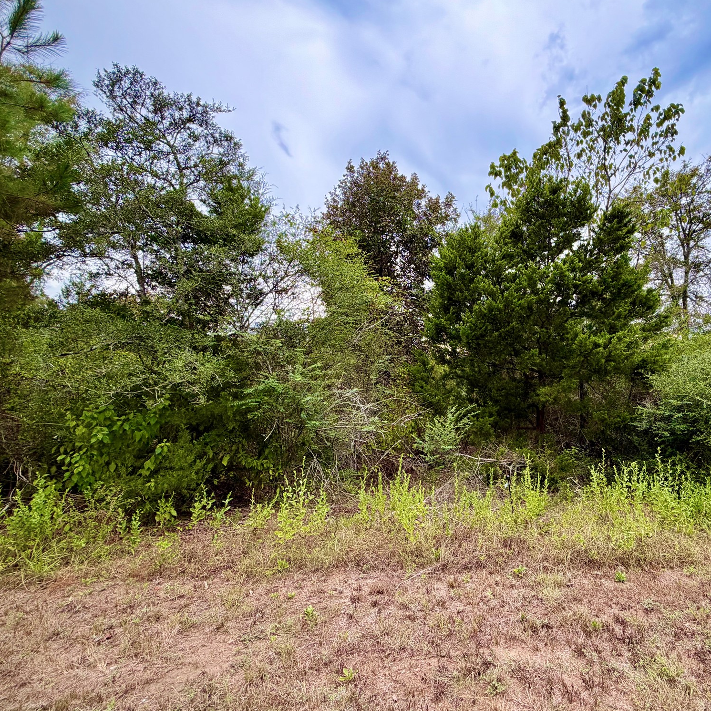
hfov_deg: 81.9
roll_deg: -0.2
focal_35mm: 17
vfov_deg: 84.0
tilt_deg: +5.9
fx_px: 395
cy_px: 354
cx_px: 456
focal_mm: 2.22
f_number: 2.2
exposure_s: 1/121
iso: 64
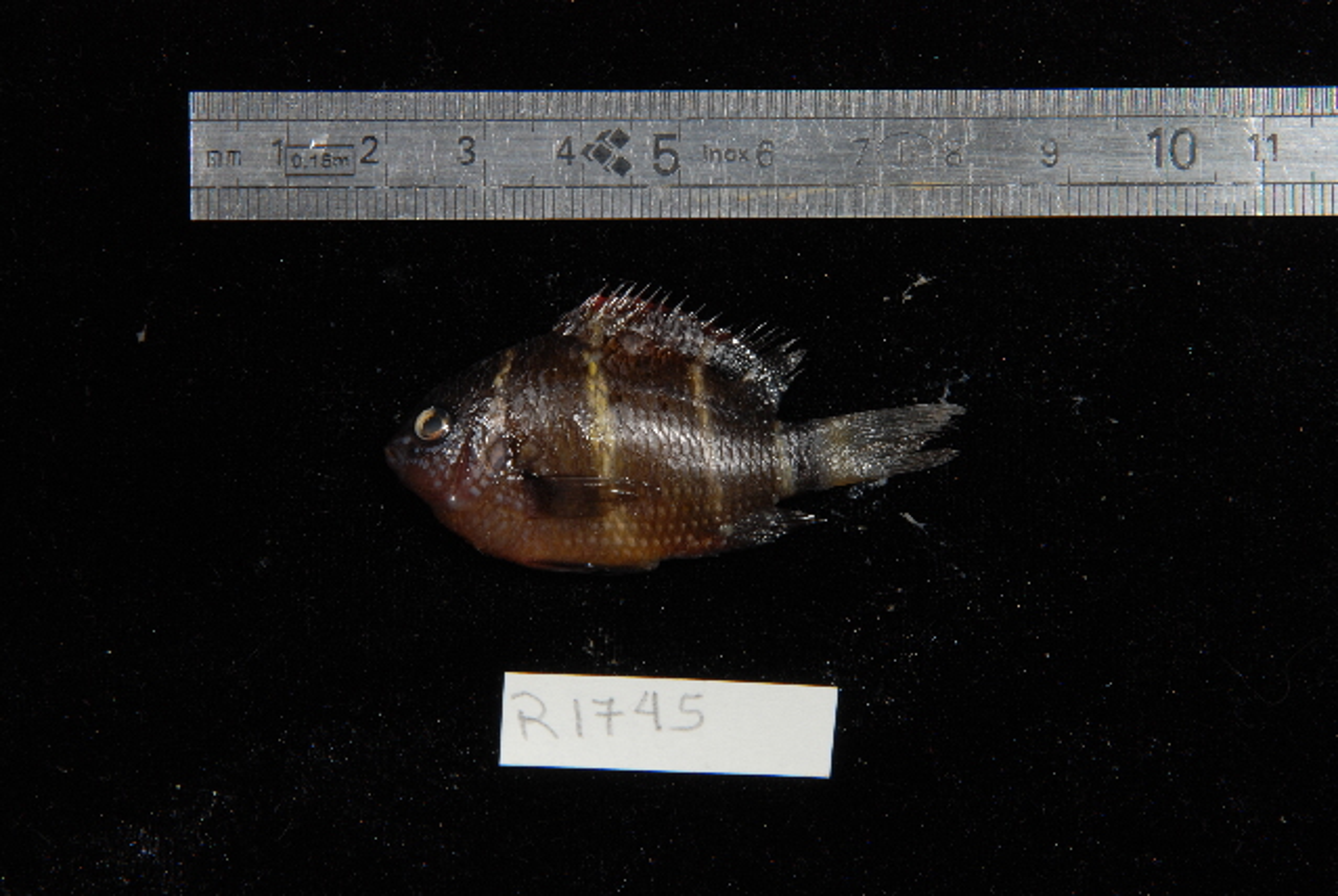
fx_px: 4745
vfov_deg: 10.8
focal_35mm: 128
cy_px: 448
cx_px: 669
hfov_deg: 16.0
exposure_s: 1/60
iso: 200
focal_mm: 85
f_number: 22
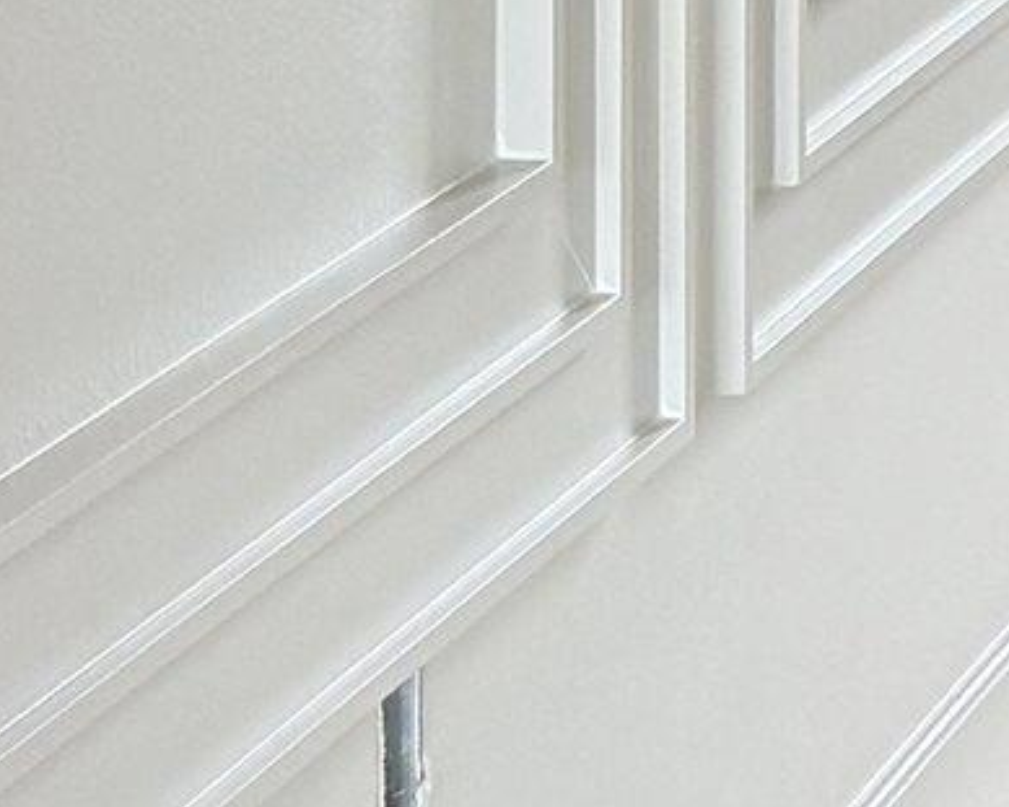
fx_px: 5523
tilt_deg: +0.3
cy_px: -1266
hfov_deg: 9.3
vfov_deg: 7.7
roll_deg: -0.1
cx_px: 2462
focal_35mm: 185
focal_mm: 6.76
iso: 250
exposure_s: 1/60
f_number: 1.78
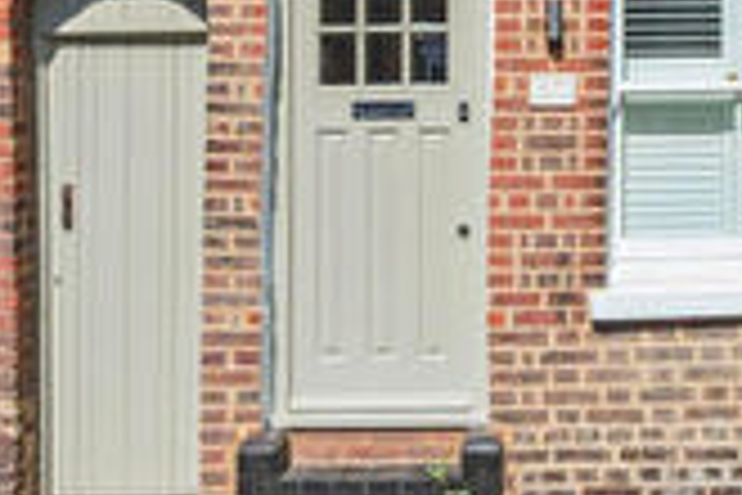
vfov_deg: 18.3
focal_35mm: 68
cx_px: 549
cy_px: -196
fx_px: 1401
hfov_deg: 29.2
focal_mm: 16
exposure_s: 1/800
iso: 320
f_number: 6.3
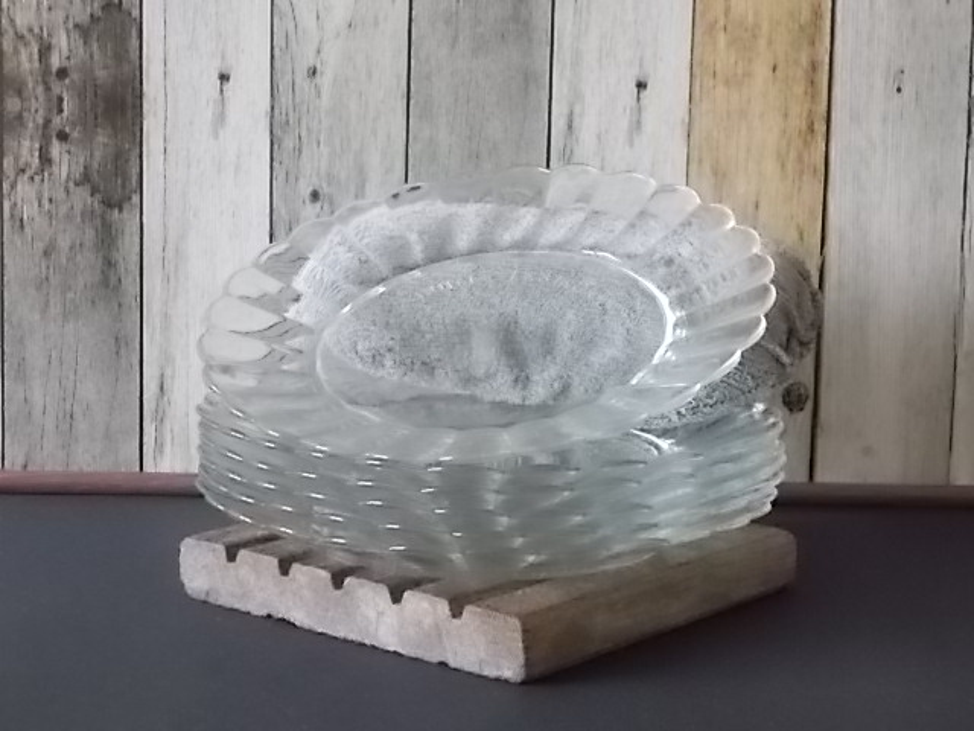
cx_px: 487
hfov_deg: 29.4
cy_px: 366
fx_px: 1857
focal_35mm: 66
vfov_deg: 22.3
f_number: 5.3
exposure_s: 1/25
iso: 800
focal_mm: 11.8
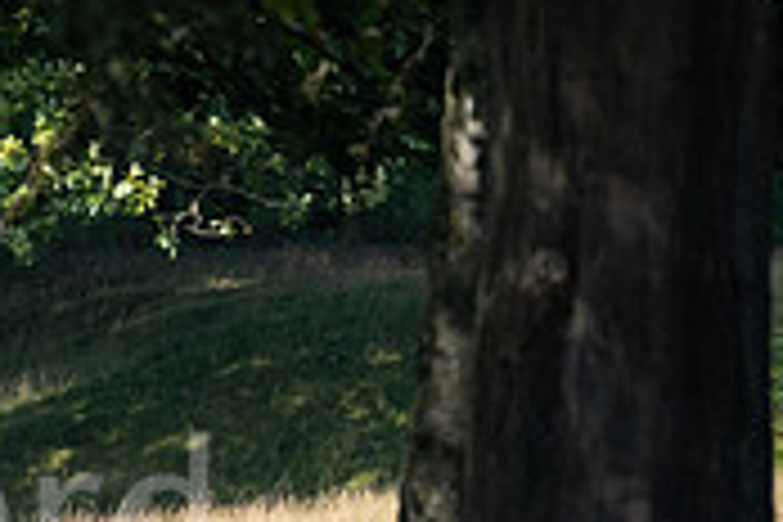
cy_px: 554
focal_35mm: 1499
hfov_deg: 1.4
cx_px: -360
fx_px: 32601
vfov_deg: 0.9
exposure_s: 1/1600
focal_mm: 300
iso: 200
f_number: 4
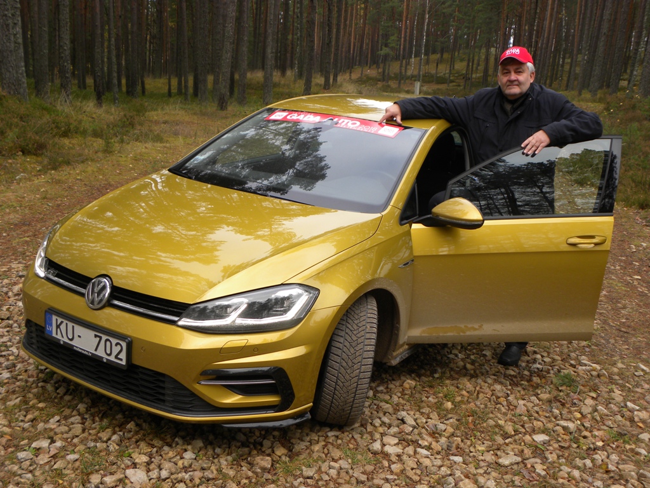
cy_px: 244
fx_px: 770
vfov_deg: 35.1
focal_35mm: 41
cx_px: 325
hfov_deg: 45.8
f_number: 3.2
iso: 64
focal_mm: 7.3
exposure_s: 1/87
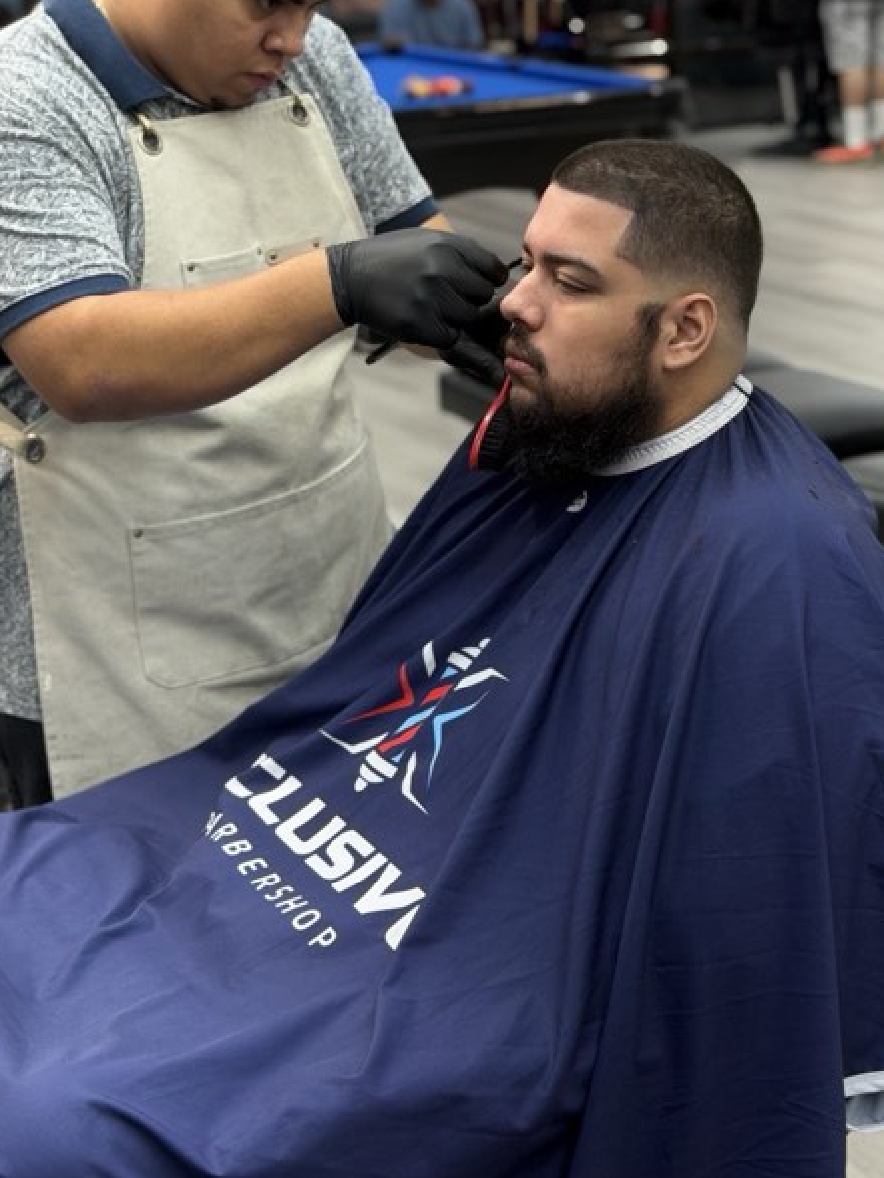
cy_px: 308
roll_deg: +2.6
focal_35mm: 73
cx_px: 405
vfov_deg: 26.4
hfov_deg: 20.2
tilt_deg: -10.1
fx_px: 2486
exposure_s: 1/205
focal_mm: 6.76
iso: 100
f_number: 1.78
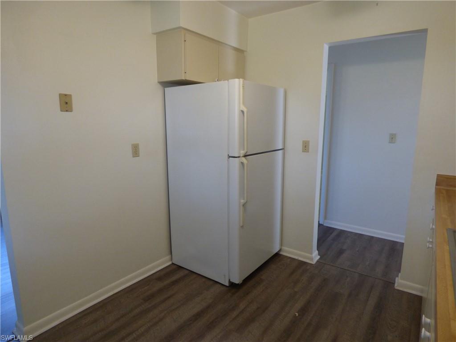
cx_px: 228
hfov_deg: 81.7
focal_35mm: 20
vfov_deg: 66.0
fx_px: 263
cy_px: 171
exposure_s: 1/60
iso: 200
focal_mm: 3.58
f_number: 2.8
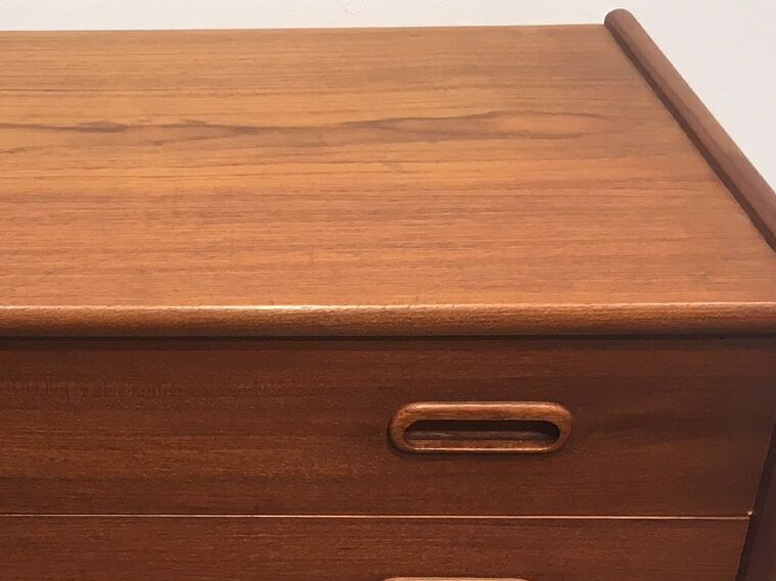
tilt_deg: -30.9
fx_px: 1726
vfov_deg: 19.0
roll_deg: +0.9
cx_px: 16
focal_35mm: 77
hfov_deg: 24.3
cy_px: 447
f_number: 2.2
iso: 32
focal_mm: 4.15
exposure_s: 1/33
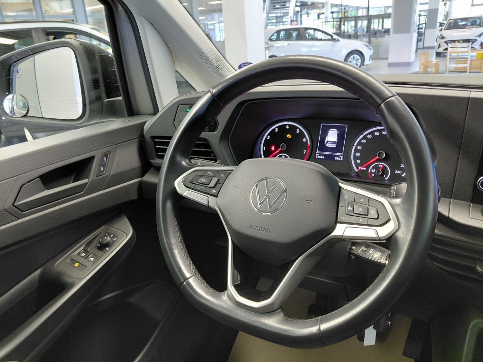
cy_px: 181
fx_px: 349
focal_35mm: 25
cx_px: 242
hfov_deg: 69.4
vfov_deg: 54.9
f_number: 1.8
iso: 400
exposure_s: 1/60
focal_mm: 4.69
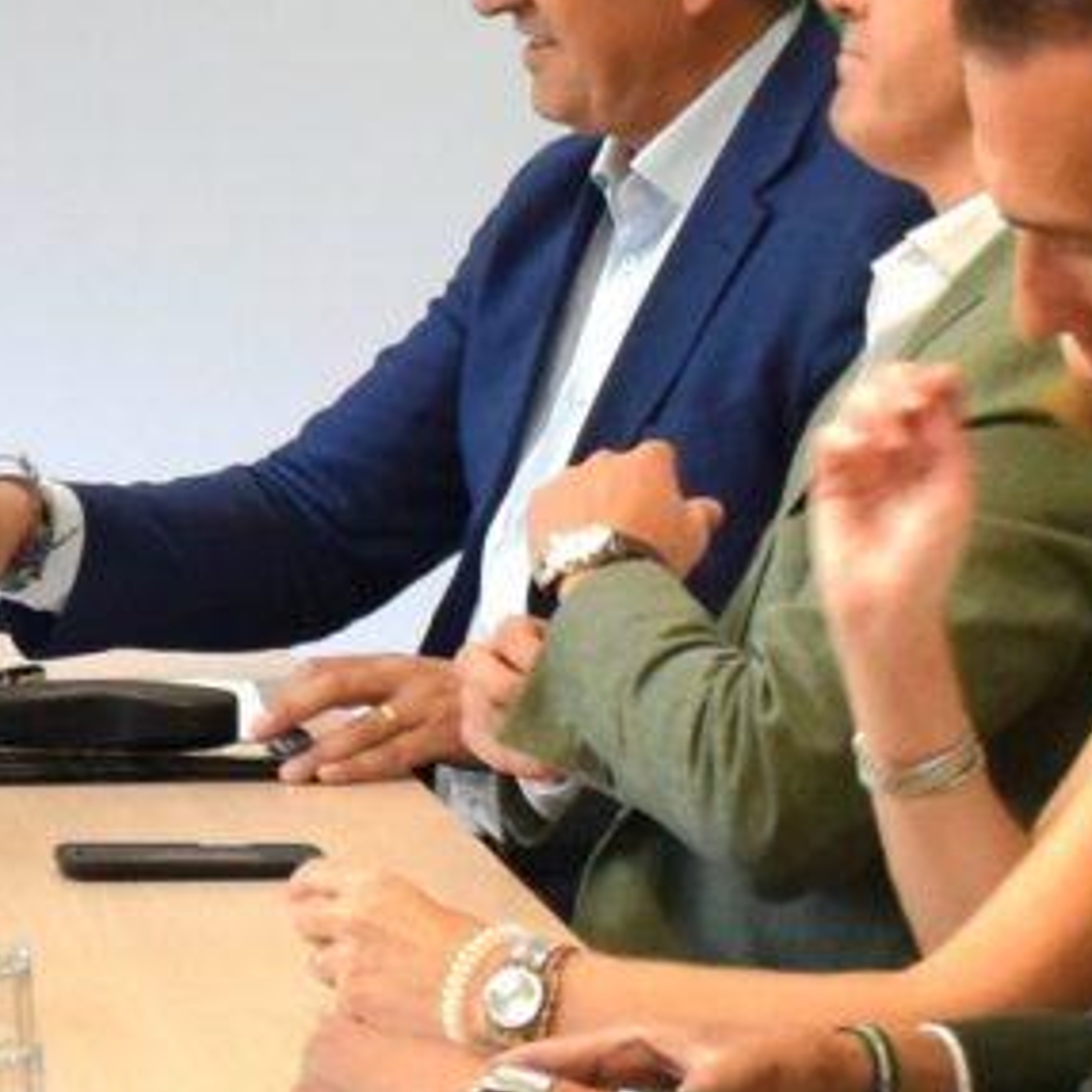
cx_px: -748
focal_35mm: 274
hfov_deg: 6.3
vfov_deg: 6.4
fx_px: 9779
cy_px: 815
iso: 400
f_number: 5
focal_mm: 24
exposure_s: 1/100
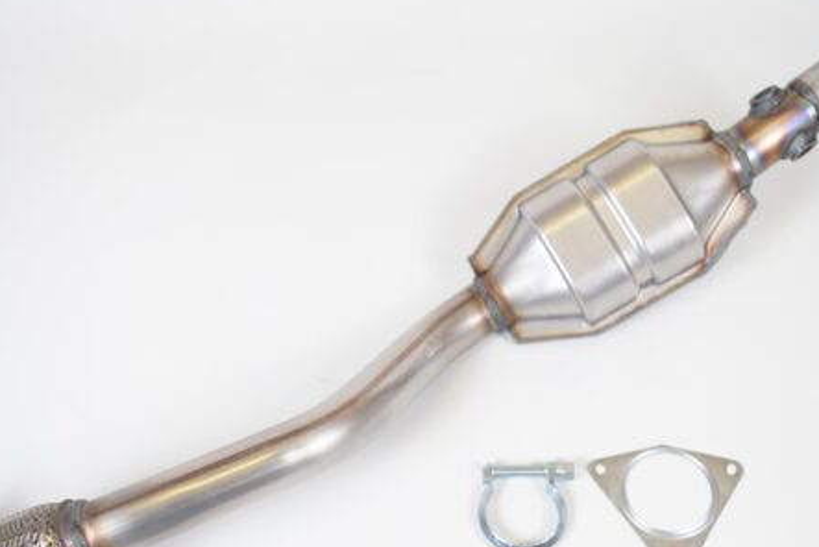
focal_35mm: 47
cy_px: 346
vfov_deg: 28.8
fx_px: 1063
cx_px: 388
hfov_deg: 42.1
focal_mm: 23
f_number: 3.8
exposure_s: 1/60
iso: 320
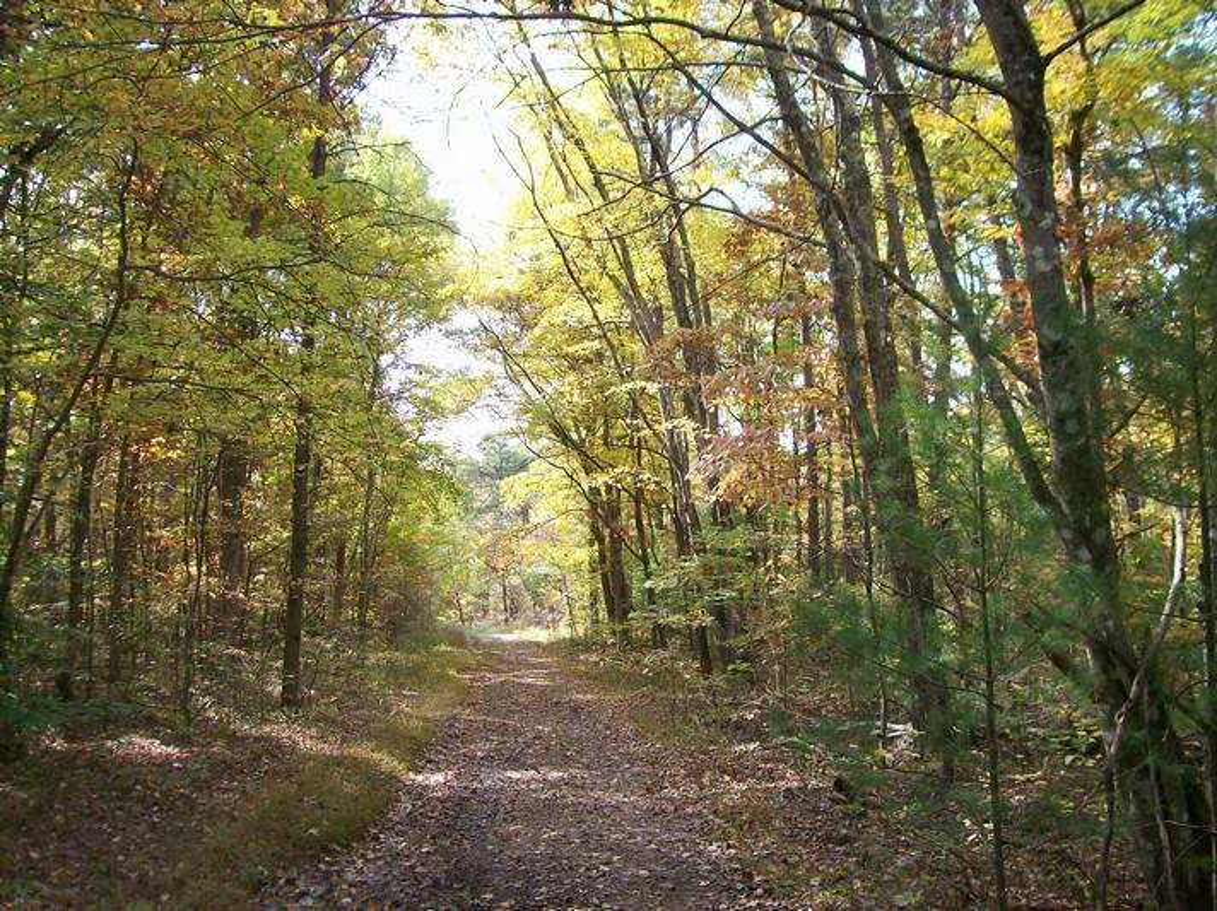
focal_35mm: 36
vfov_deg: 39.6
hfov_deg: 51.4
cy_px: 456
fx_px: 1265
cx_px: 608
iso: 80
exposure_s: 1/117
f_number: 2.7
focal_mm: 6
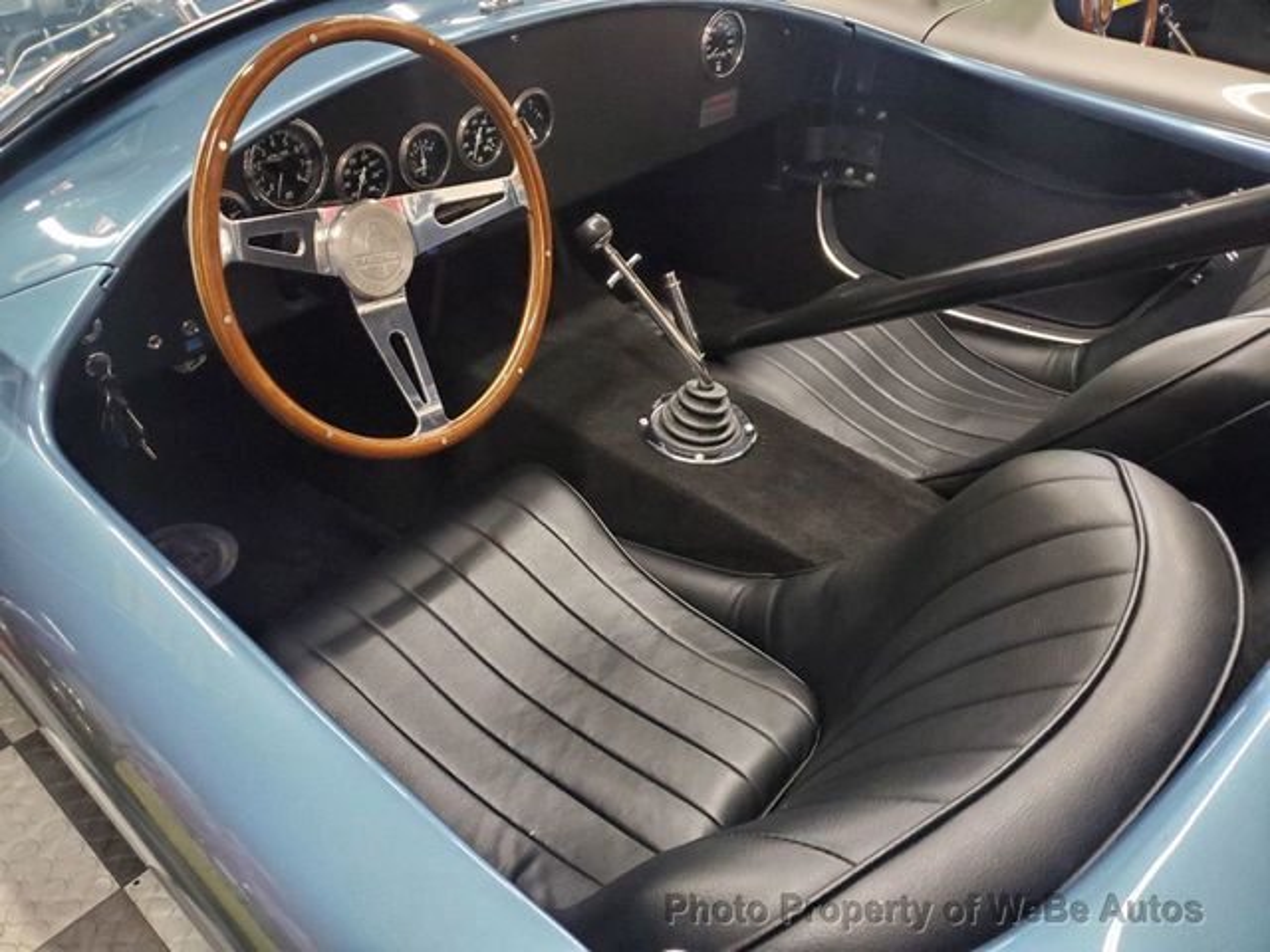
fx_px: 954
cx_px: 635
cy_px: 476
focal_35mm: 26
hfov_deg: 67.3
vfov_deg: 53.1
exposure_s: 1/30
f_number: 1.5
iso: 640
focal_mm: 4.3
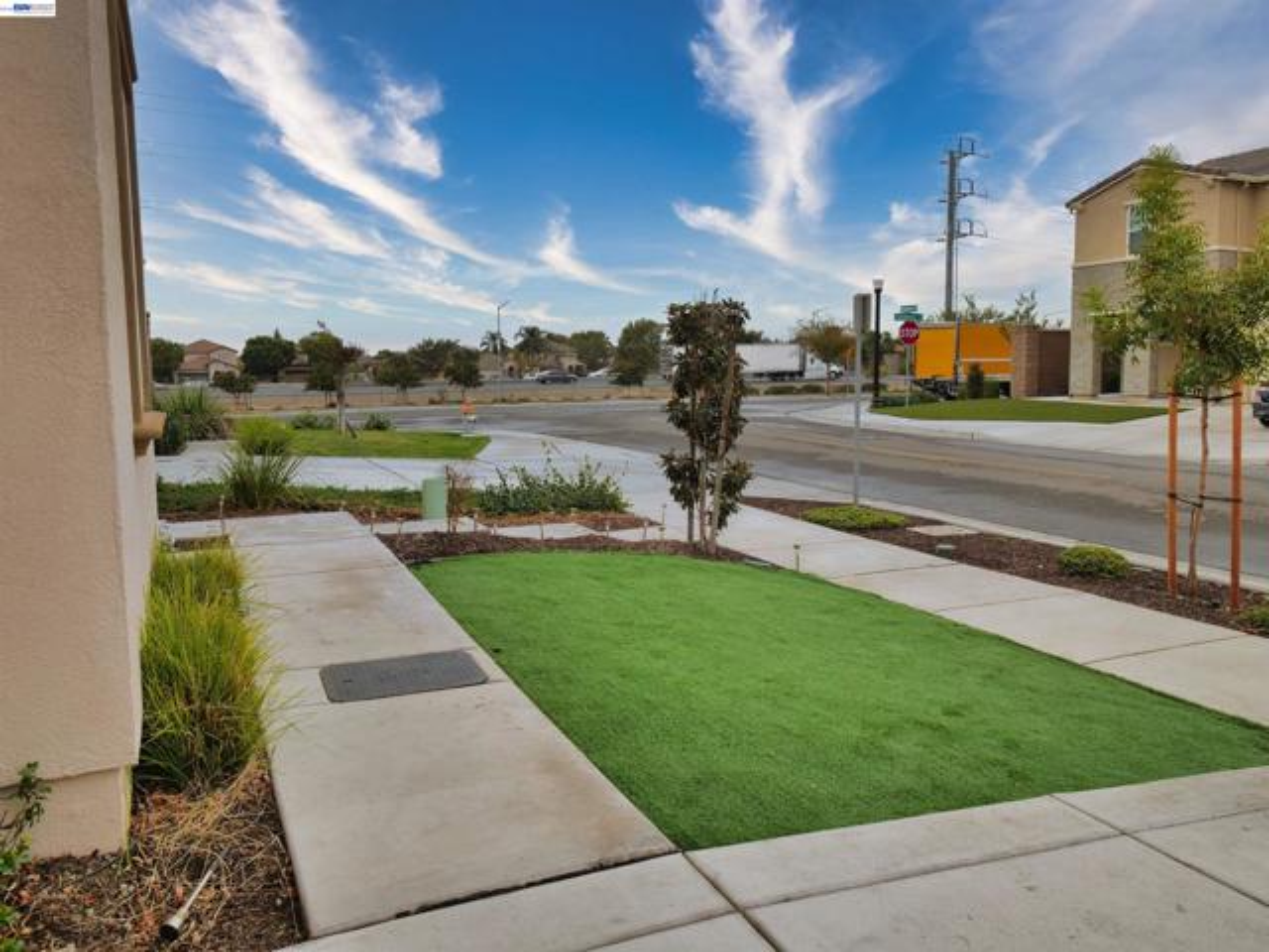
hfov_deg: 71.6
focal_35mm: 24
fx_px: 880
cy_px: 476
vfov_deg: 56.8
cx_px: 634
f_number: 7.1
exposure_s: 1/640
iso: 250
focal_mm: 12
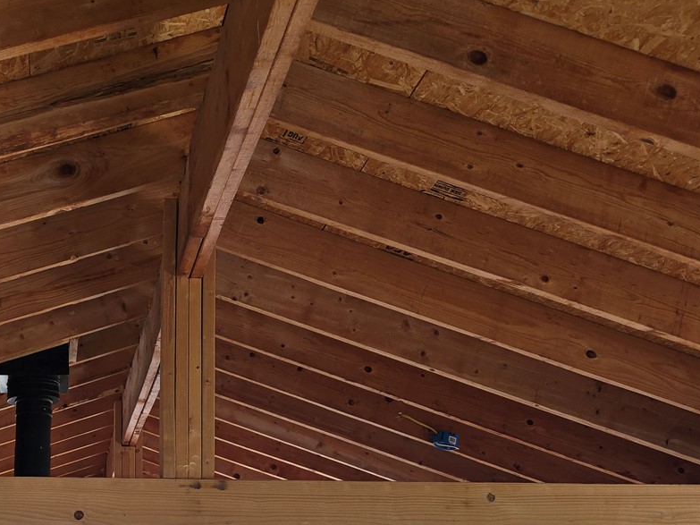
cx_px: 124
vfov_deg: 30.2
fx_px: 950
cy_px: 418
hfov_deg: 38.7
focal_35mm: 47
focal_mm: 6.3
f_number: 1.7
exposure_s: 1/24
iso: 125
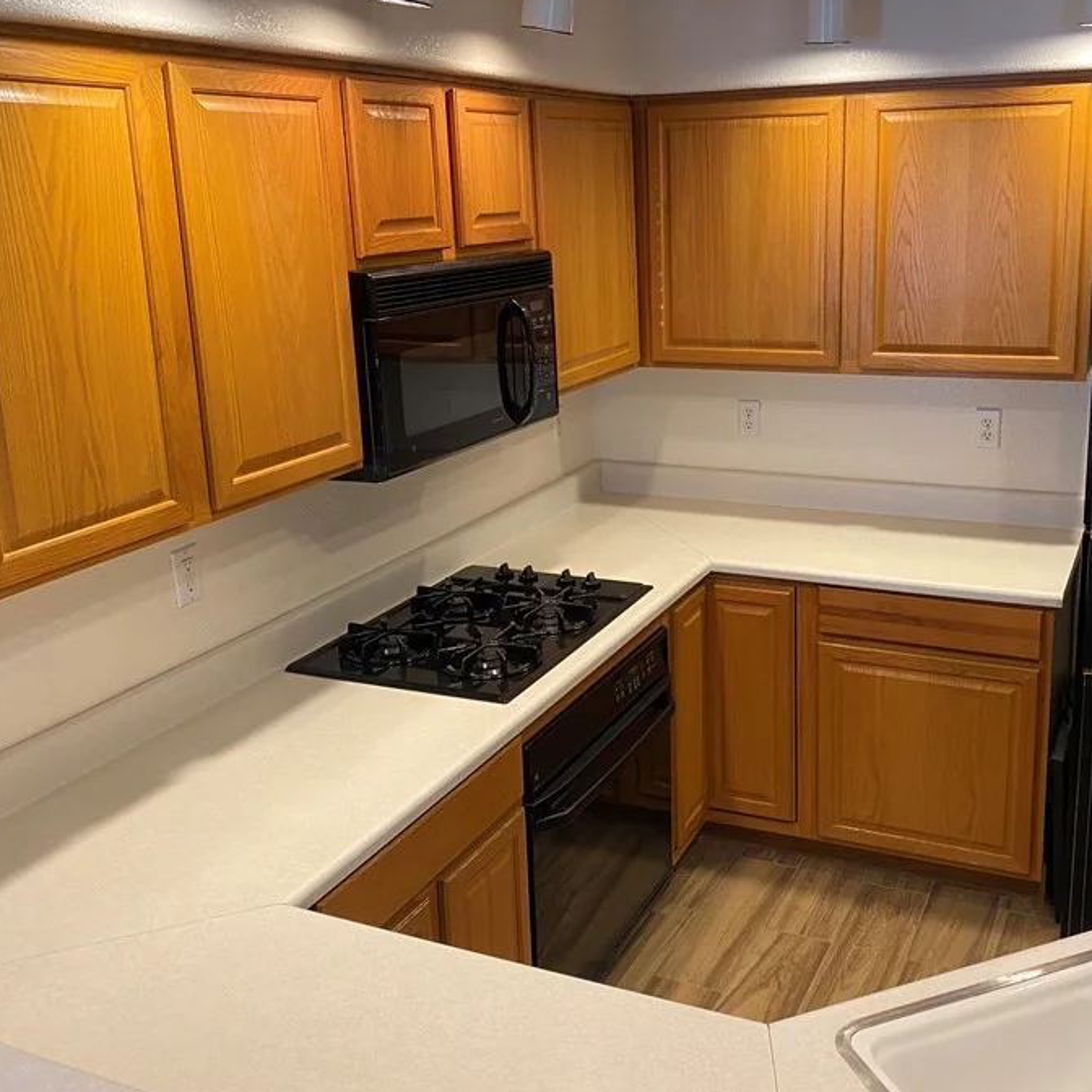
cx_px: 639
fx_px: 1249
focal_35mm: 35
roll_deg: +1.3
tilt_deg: -14.6
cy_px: 478
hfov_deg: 47.0
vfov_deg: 47.1
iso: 160
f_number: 1.8
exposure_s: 1/60
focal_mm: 4.25
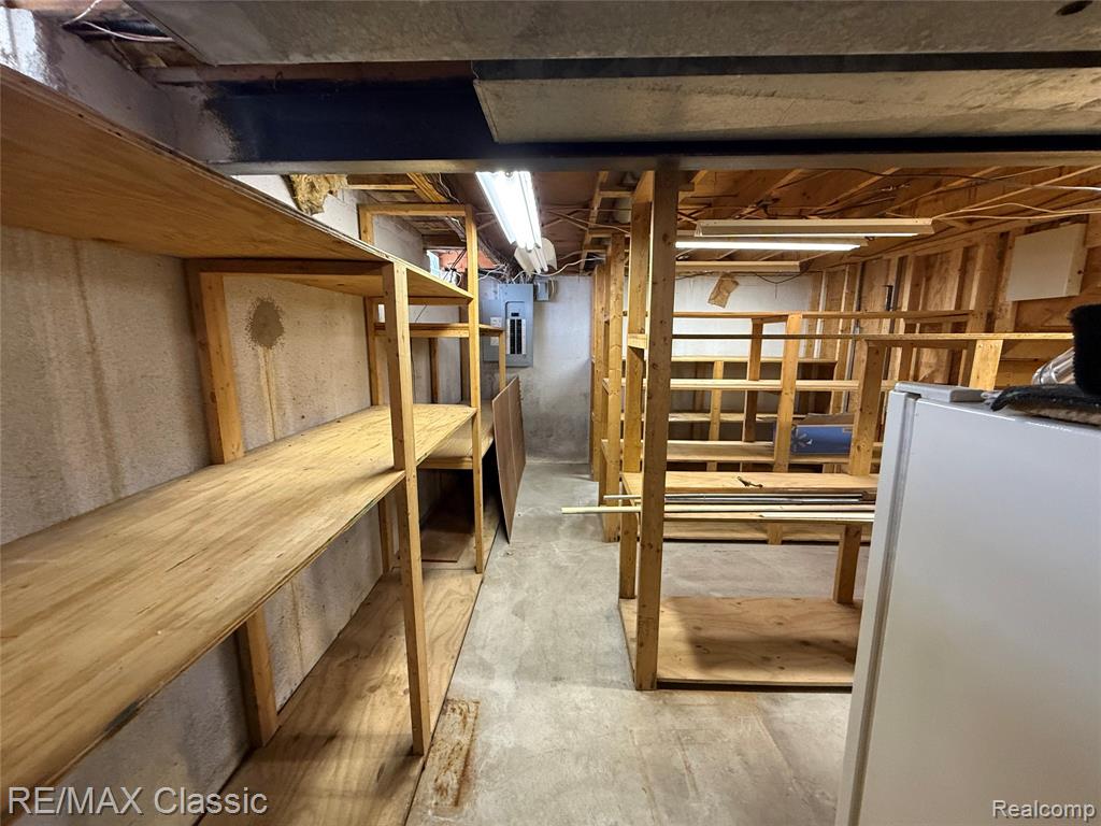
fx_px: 445
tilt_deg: -8.8
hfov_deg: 102.1
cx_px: 550
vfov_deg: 85.7
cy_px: 413
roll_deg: +0.0
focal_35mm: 14
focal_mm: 2.22
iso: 400
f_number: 2.2
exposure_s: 1/60
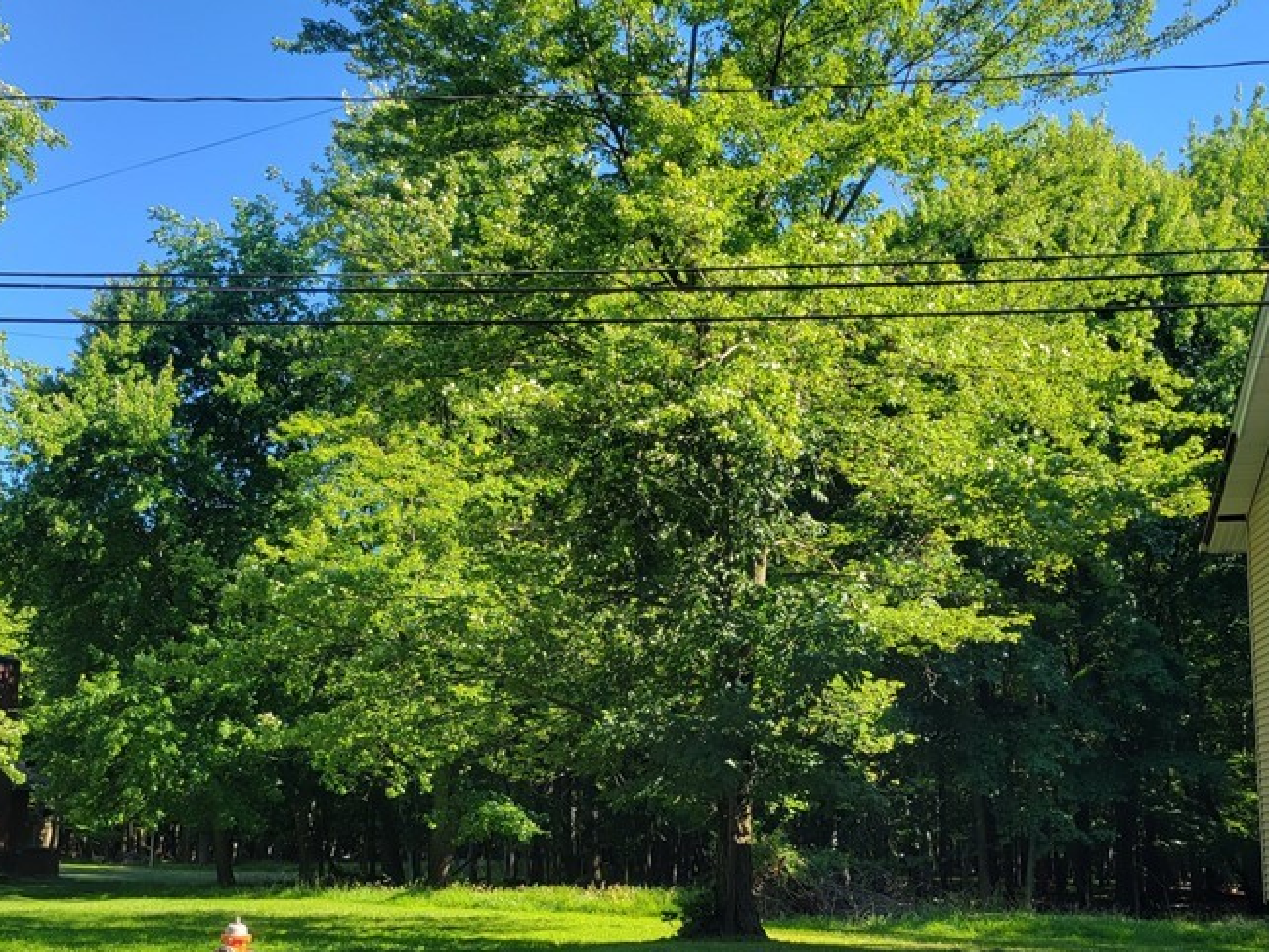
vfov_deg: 34.5
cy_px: 702
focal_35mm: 41
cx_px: 612
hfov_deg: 45.8
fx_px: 1503
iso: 40
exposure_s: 1/533
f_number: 1.8
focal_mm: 5.4
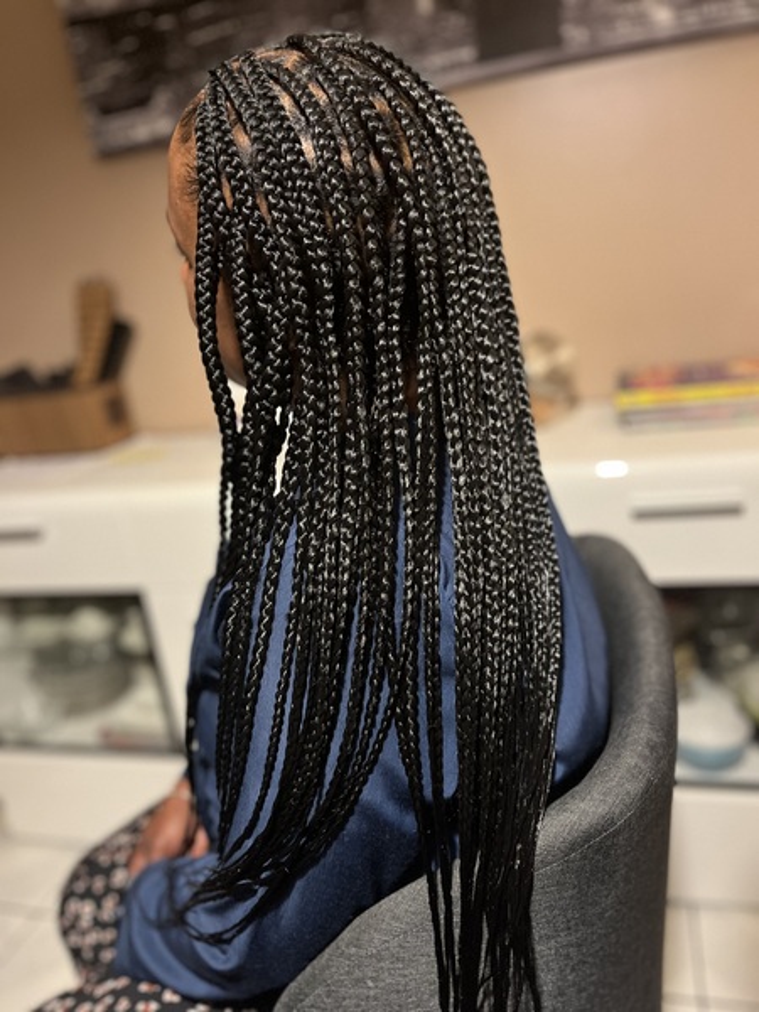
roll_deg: +8.8
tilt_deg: -19.2
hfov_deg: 53.1
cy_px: 506
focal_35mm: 26
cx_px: 380
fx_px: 760
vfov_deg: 67.3
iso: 500
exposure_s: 1/25
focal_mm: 5.1
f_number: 1.6
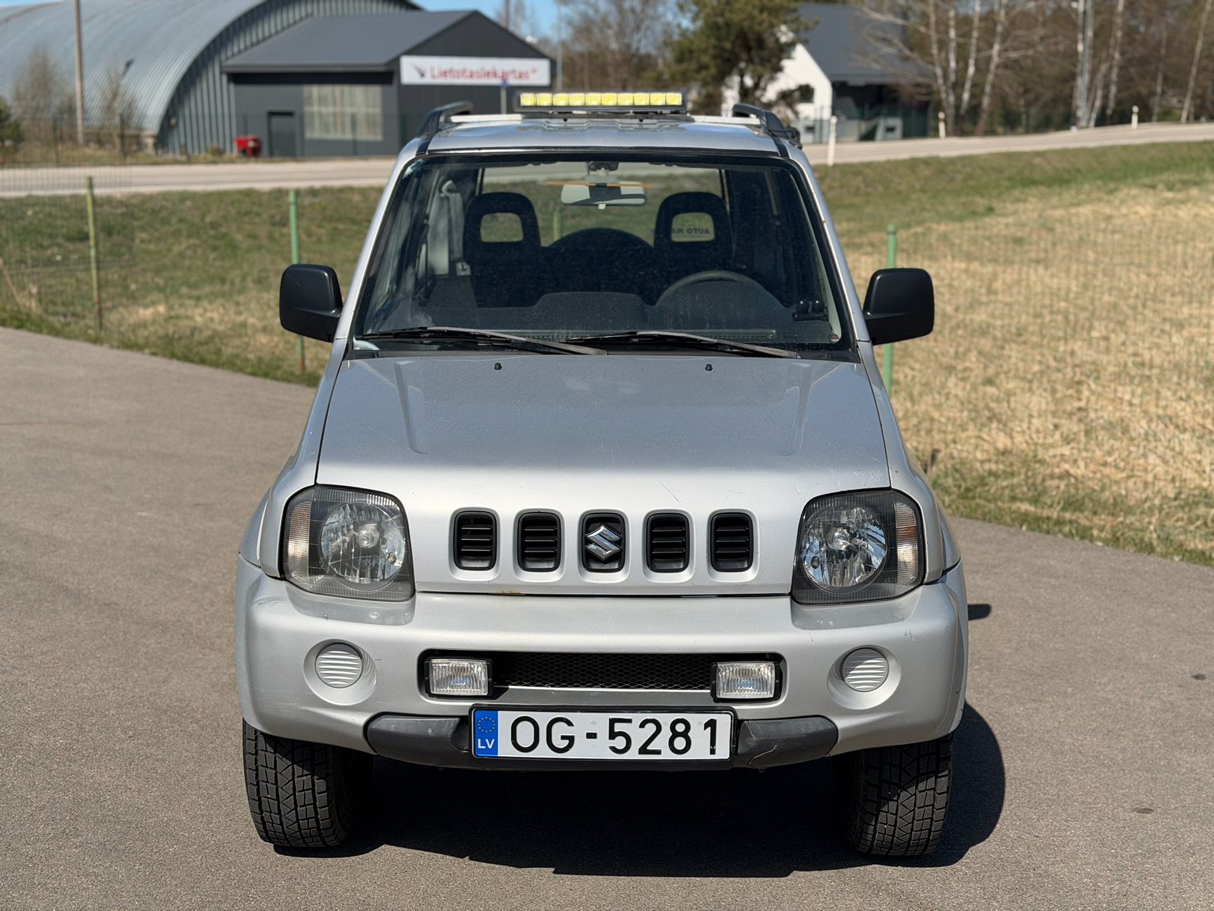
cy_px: 456
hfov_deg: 39.7
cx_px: 607
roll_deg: +0.4
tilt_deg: -11.9
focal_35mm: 48
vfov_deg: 30.3
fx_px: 1683
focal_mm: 6.76
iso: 100
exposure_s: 1/11364
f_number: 1.78
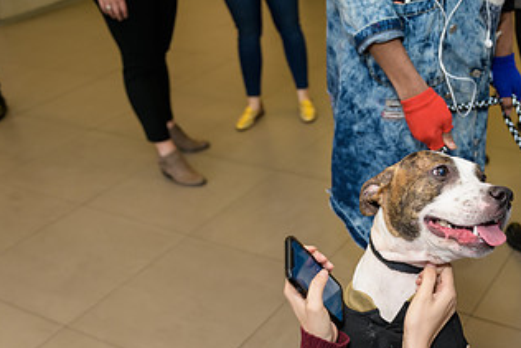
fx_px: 637
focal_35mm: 44
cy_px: 306
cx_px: 417
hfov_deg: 42.5
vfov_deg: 29.4
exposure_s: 1/125
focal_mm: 24
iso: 400
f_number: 3.2
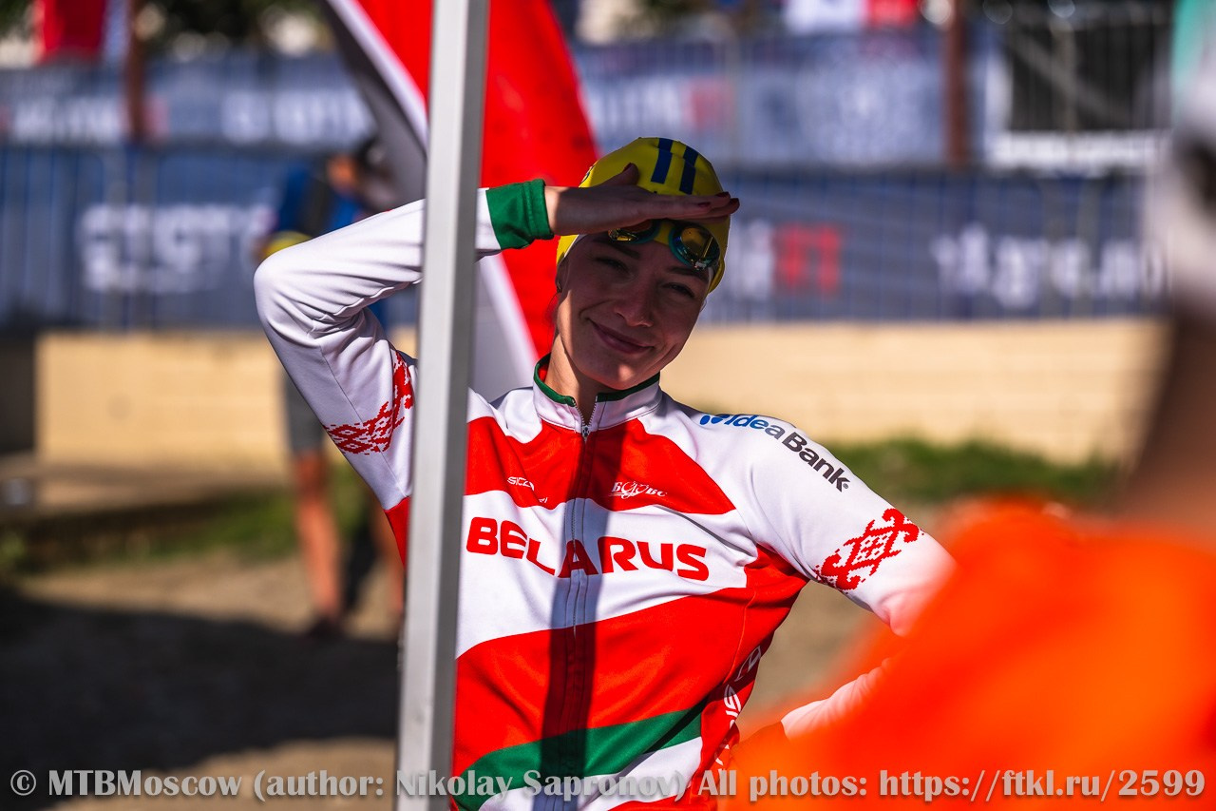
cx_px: 608
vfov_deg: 11.9
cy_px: 406
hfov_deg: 17.8
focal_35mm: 115
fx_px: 3884
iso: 100
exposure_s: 1/5000
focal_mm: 115
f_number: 3.5
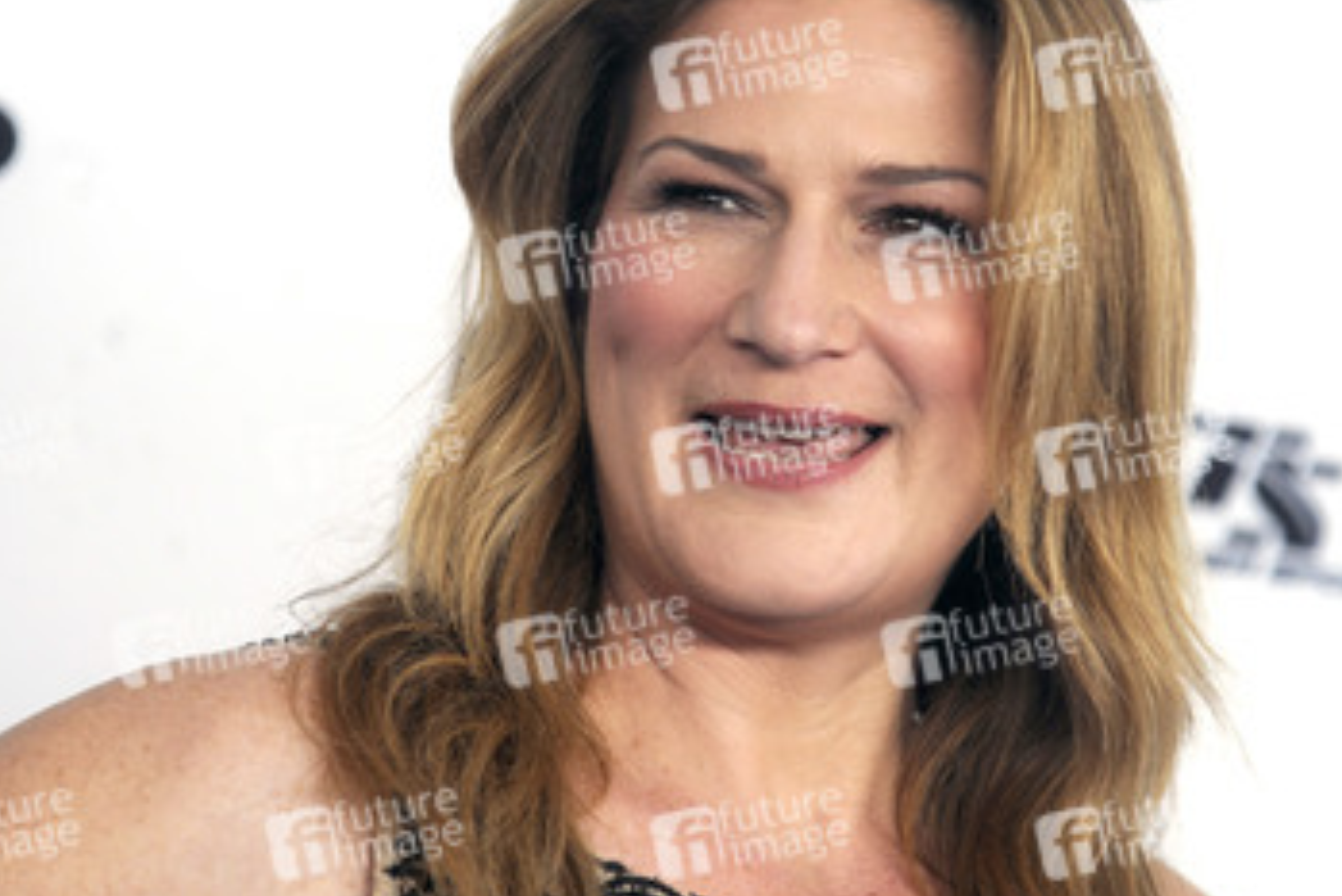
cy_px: 354
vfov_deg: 5.3
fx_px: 9621
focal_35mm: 258
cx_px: 646
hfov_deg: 8.0
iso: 640
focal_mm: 200
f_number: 5
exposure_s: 1/400
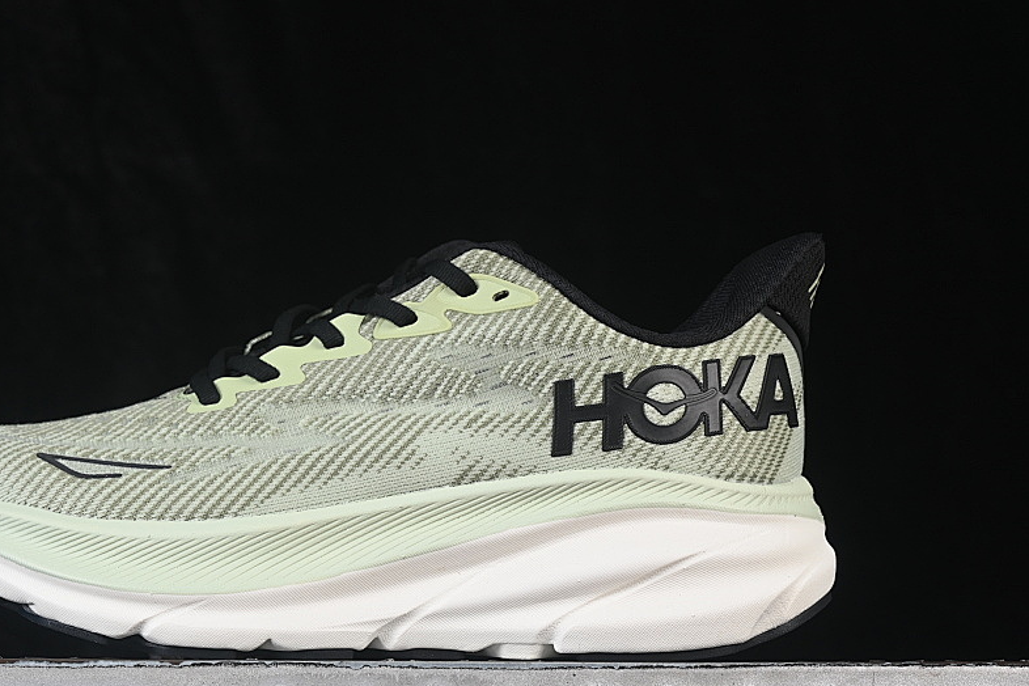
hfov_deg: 19.8
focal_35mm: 103
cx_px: 378
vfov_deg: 13.3
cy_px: 365
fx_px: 2944
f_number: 8
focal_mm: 50
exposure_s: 1/60
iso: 160
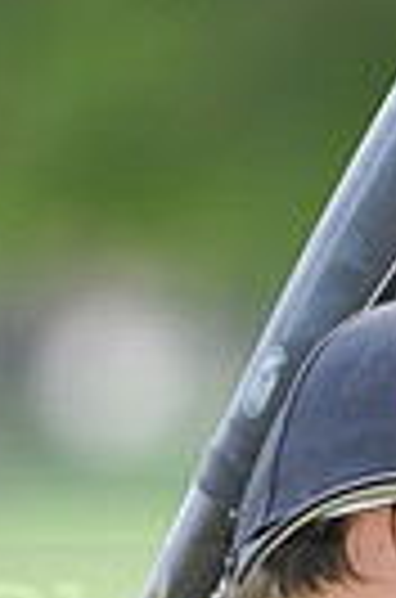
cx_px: 292
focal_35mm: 875
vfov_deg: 2.4
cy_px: 607
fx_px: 14512
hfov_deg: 1.6
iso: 400
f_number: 4.5
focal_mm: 200
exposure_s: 1/400
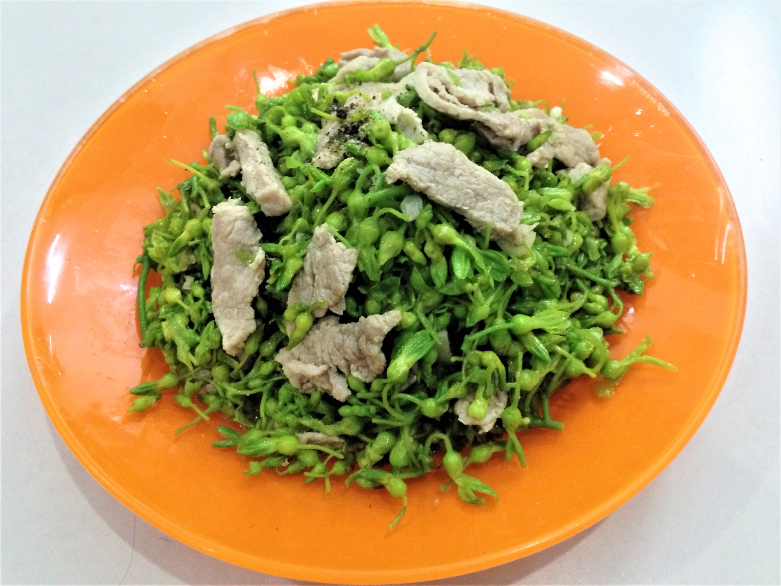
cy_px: 293
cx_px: 390
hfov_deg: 55.4
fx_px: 745
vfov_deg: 42.9
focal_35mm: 33
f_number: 2.4
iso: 400
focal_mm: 4.12
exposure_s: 1/15
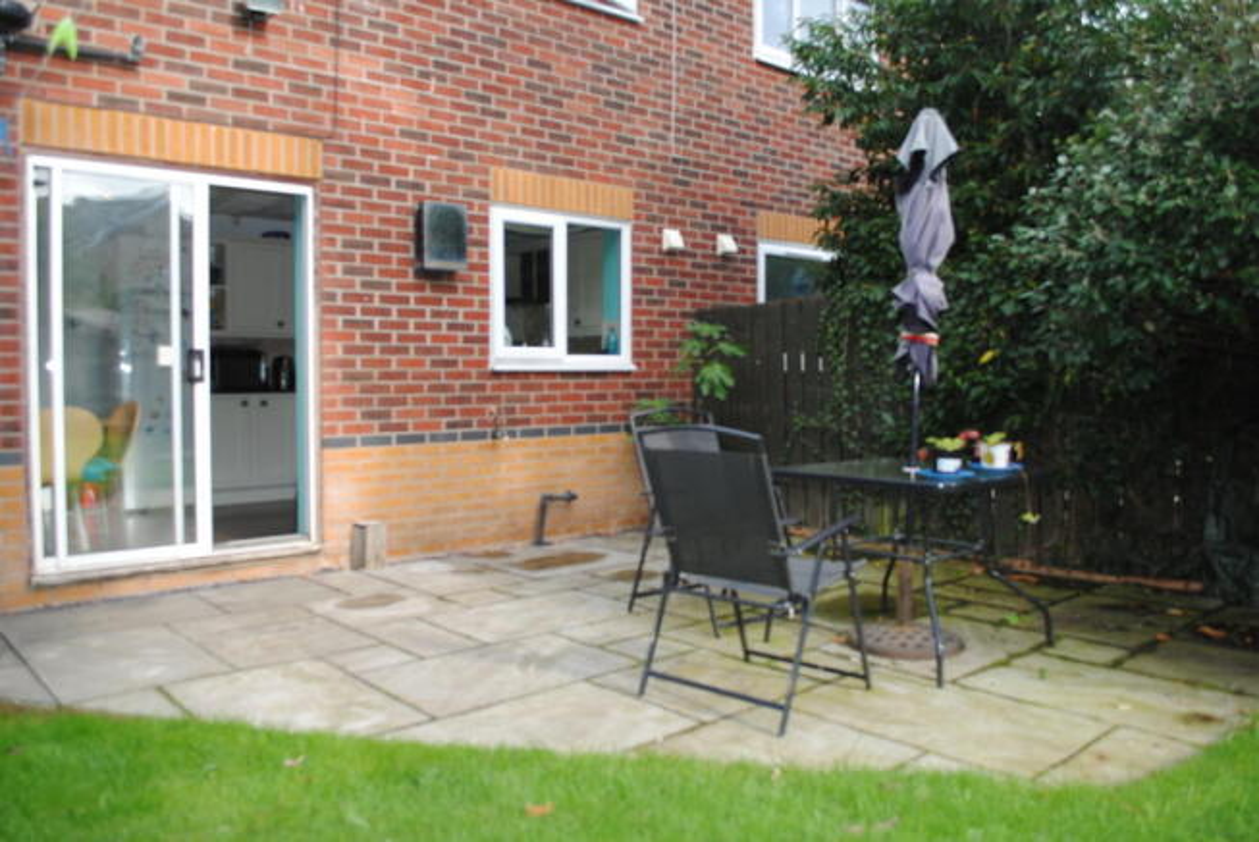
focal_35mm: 27
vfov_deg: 48.0
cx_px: 630
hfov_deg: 67.3
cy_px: 421
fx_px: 945
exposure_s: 1/200
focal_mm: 18
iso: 100
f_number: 4.5
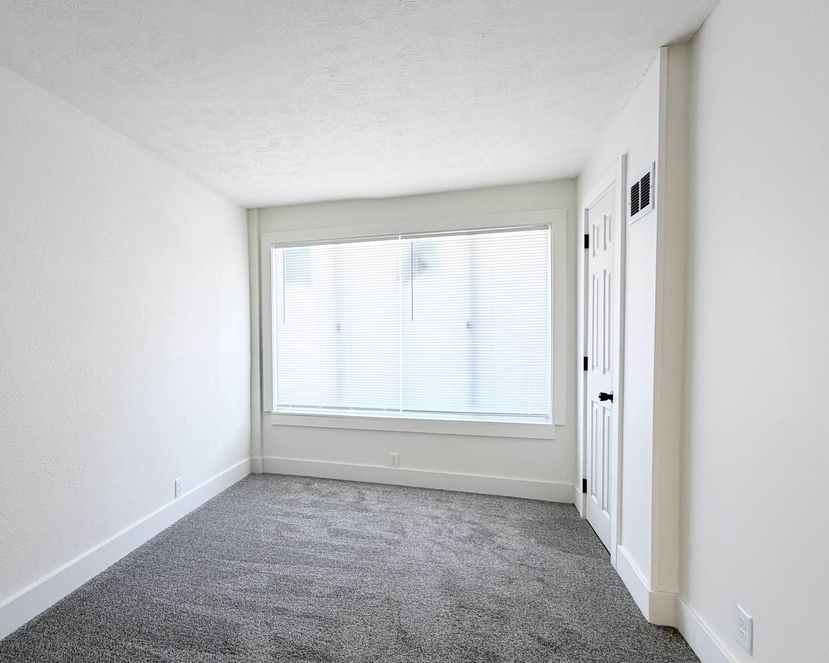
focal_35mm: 19
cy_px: 340
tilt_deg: -2.4
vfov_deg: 70.9
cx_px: 334
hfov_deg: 82.3
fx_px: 466
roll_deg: +1.1
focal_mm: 2.22
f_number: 2.2
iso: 250
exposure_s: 1/121
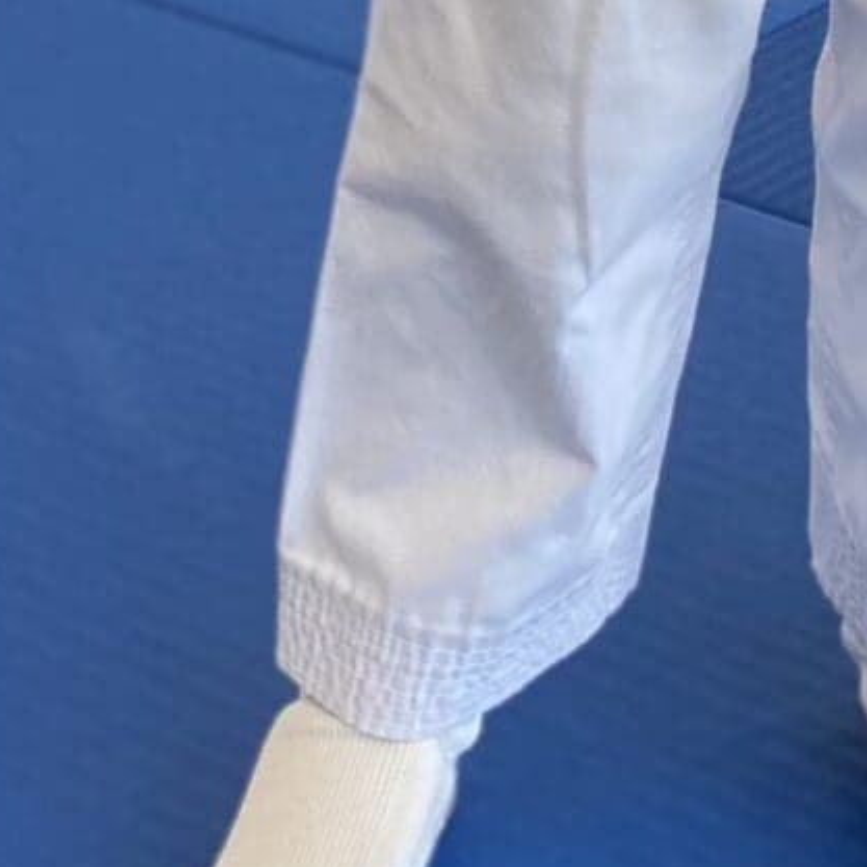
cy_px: -1100
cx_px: 1370
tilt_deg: -5.4
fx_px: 3995
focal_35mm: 141
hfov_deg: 11.8
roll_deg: +0.4
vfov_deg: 10.8
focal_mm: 4.25
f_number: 1.8
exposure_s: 1/198
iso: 32
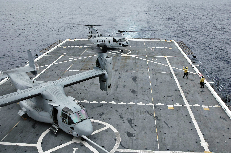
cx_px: 116
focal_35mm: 36
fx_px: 231
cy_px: 76
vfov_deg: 36.8
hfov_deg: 53.2
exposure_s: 1/100
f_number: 20
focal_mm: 24
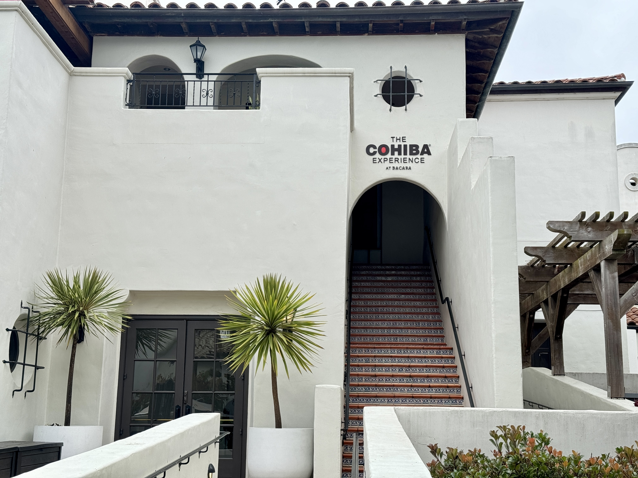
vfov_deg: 30.3
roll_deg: -1.1
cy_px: 239
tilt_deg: +10.6
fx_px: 885
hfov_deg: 39.7
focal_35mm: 48
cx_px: 319
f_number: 1.78
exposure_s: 1/1152
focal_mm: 6.76
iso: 64
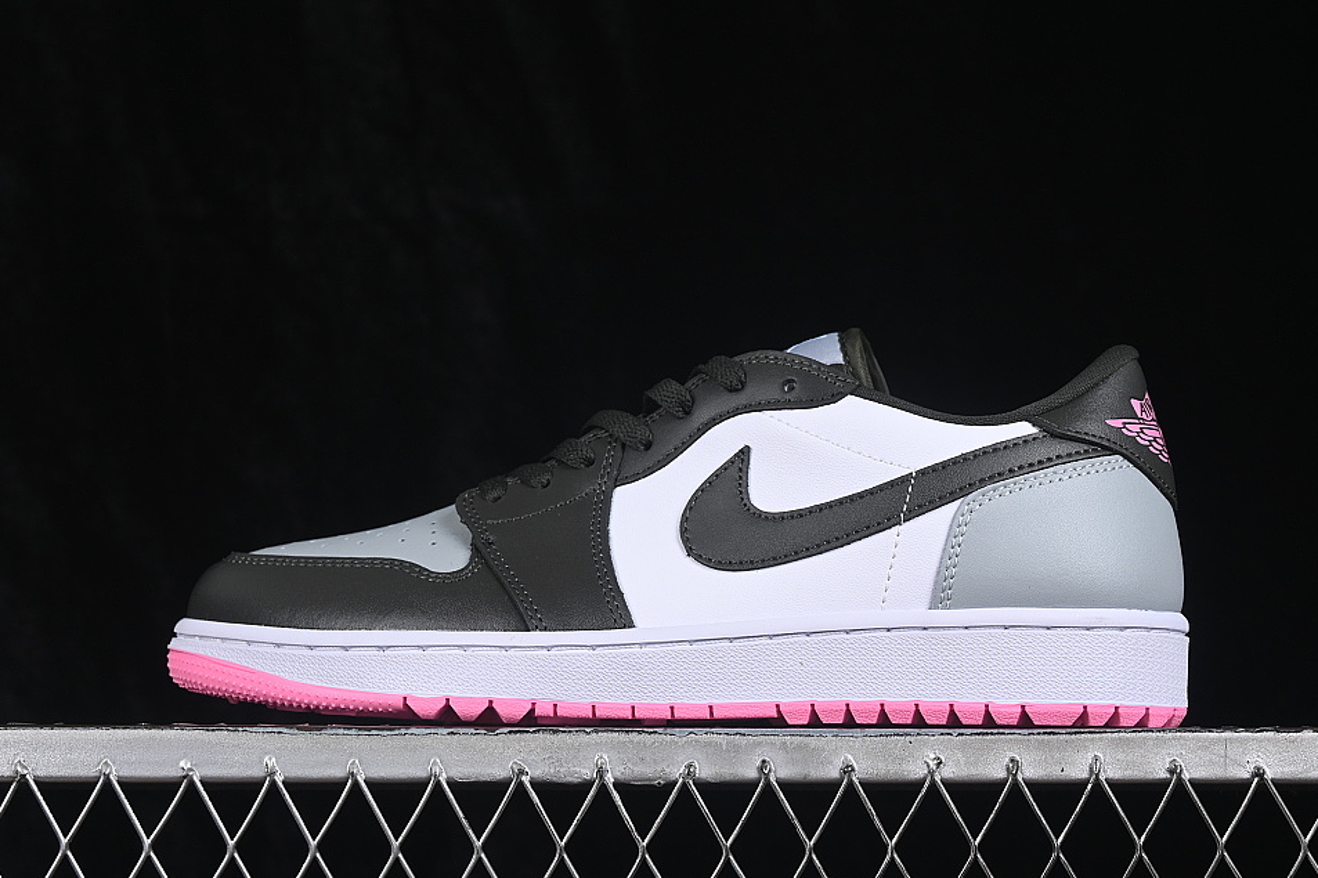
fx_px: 3111
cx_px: 692
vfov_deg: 16.1
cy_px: 418
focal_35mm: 85
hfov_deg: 23.9
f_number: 8
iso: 160
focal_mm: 50
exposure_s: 1/80
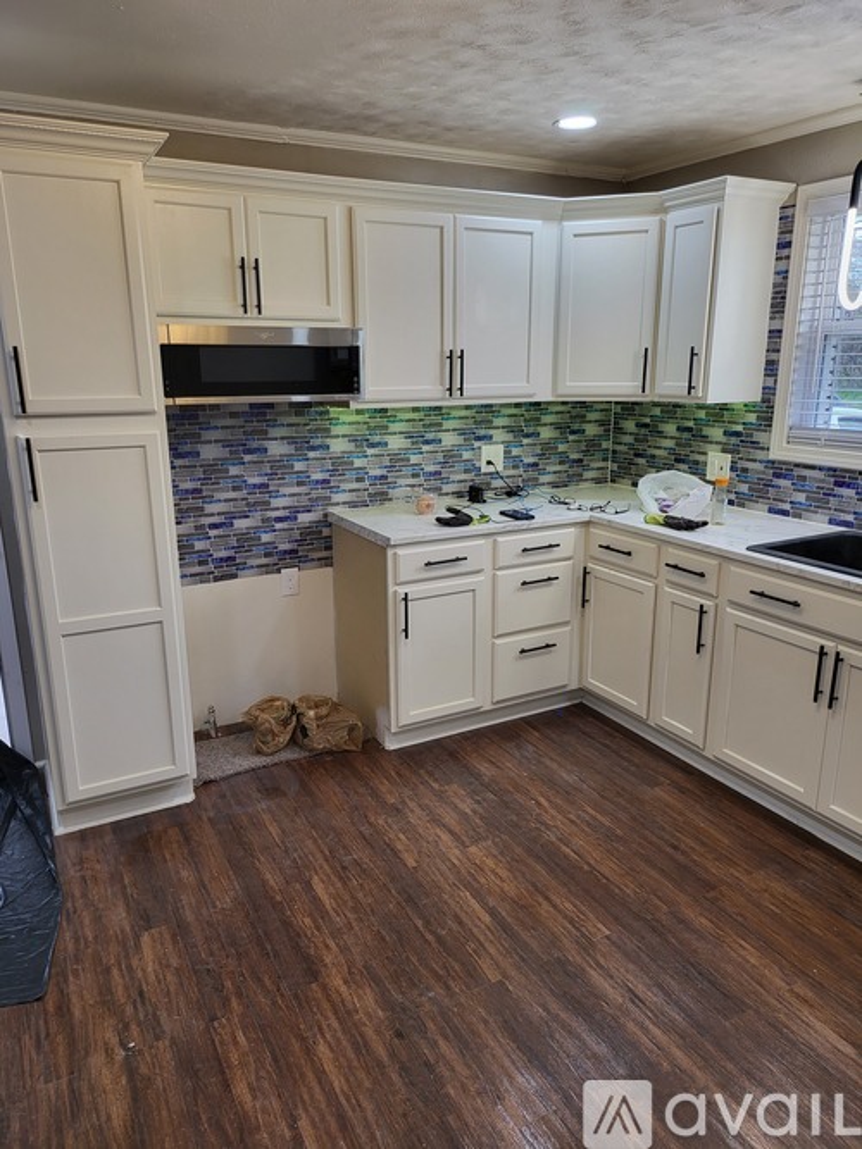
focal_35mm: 24
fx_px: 797
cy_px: 574
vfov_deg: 71.6
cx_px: 431
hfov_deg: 56.8
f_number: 1.8
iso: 125
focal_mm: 5
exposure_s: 1/120
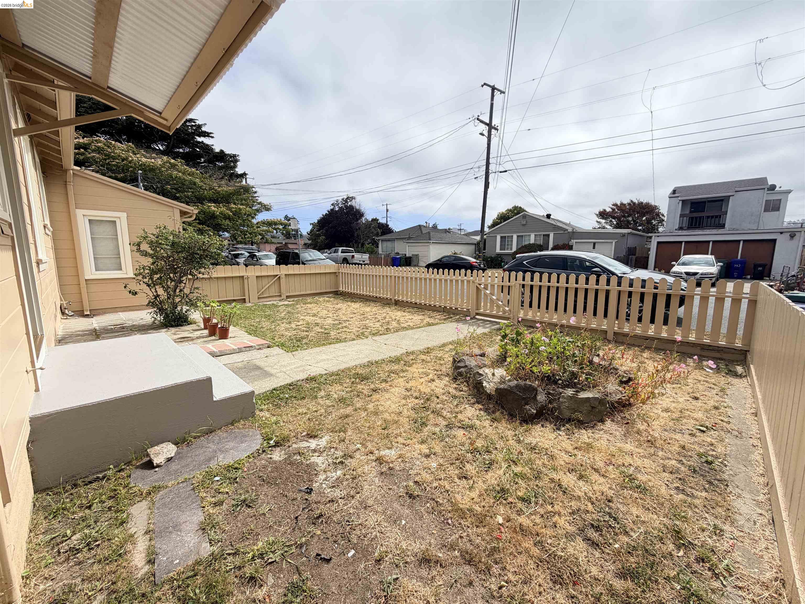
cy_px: 302
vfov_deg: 85.7
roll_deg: +0.0
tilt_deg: -8.8
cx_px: 402
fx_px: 326
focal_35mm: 14
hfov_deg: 102.1
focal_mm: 2.22
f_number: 2.2
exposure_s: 1/1105
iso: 25
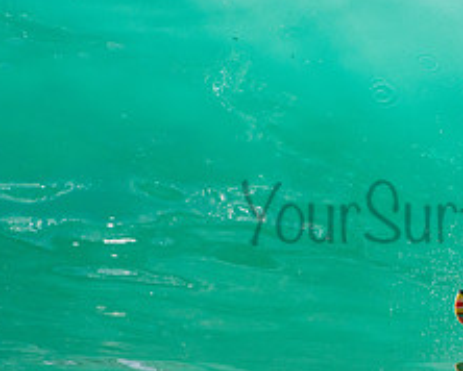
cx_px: 457
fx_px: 20147
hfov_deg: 1.3
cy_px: 195
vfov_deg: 1.1
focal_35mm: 1469
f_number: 5.6
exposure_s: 1/2000
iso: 320
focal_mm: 400
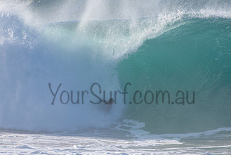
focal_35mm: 1322
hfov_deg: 1.6
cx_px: 121
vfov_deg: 1.0
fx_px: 8490
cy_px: 88
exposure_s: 1/2000
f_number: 5.6
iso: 320
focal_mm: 500
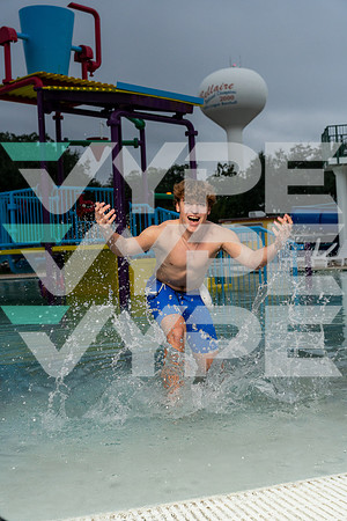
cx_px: 174
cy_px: 260
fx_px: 665
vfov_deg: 42.7
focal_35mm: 46
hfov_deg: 29.2
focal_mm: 46
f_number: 5.6
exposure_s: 1/250
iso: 800
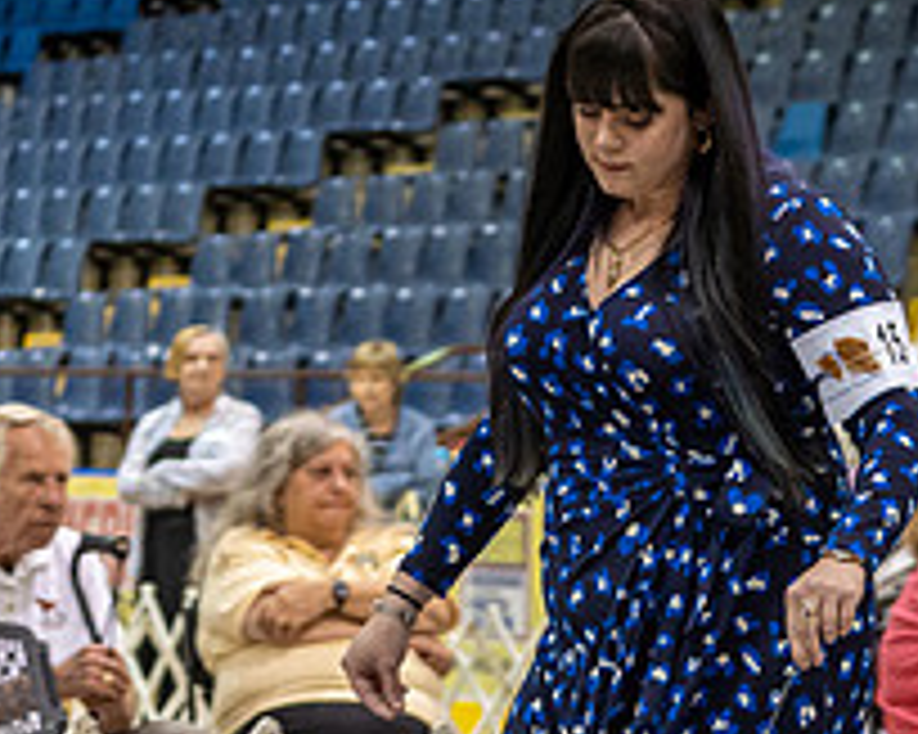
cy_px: 797
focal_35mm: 218
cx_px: 691
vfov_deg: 7.1
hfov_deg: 8.9
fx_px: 5920
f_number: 4
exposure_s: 1/200
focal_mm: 70
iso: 3200
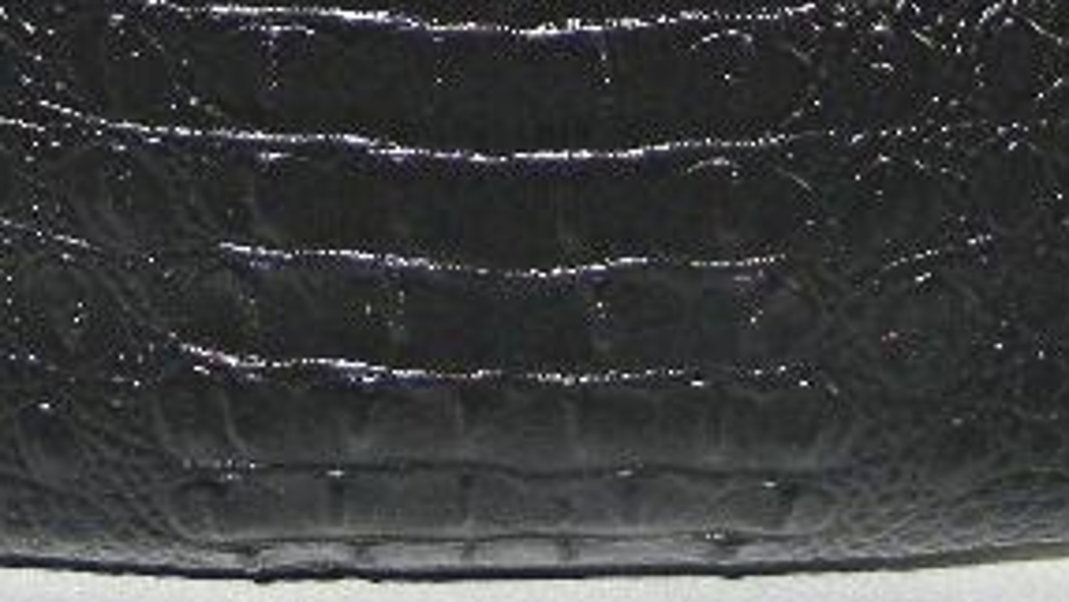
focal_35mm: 117
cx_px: 463
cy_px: -688
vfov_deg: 9.5
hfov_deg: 18.3
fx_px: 3317
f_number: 7
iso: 200
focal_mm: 5.4
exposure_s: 1/30
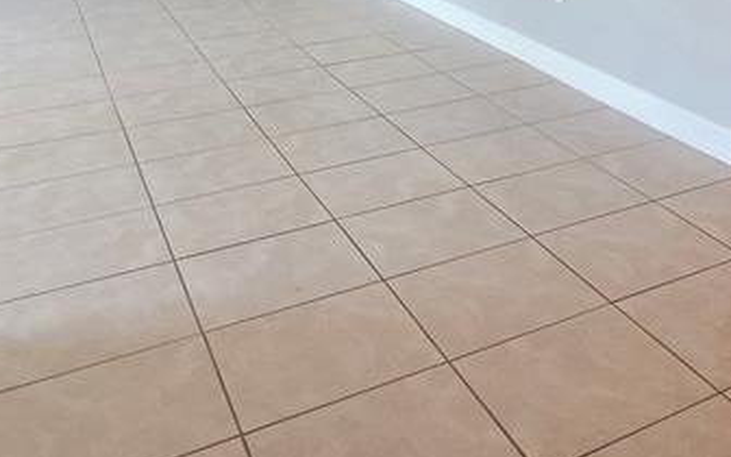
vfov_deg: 24.1
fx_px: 837
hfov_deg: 43.1
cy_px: -224
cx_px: 661
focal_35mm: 42
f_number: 2.2
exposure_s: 1/60.2
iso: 250
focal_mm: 2.2
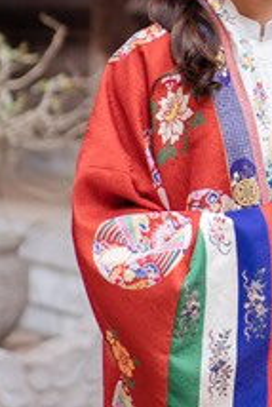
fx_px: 2421
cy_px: -48
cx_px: 359
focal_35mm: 214
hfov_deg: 6.4
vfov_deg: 9.5
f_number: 2
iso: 400
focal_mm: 55
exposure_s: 1/2500
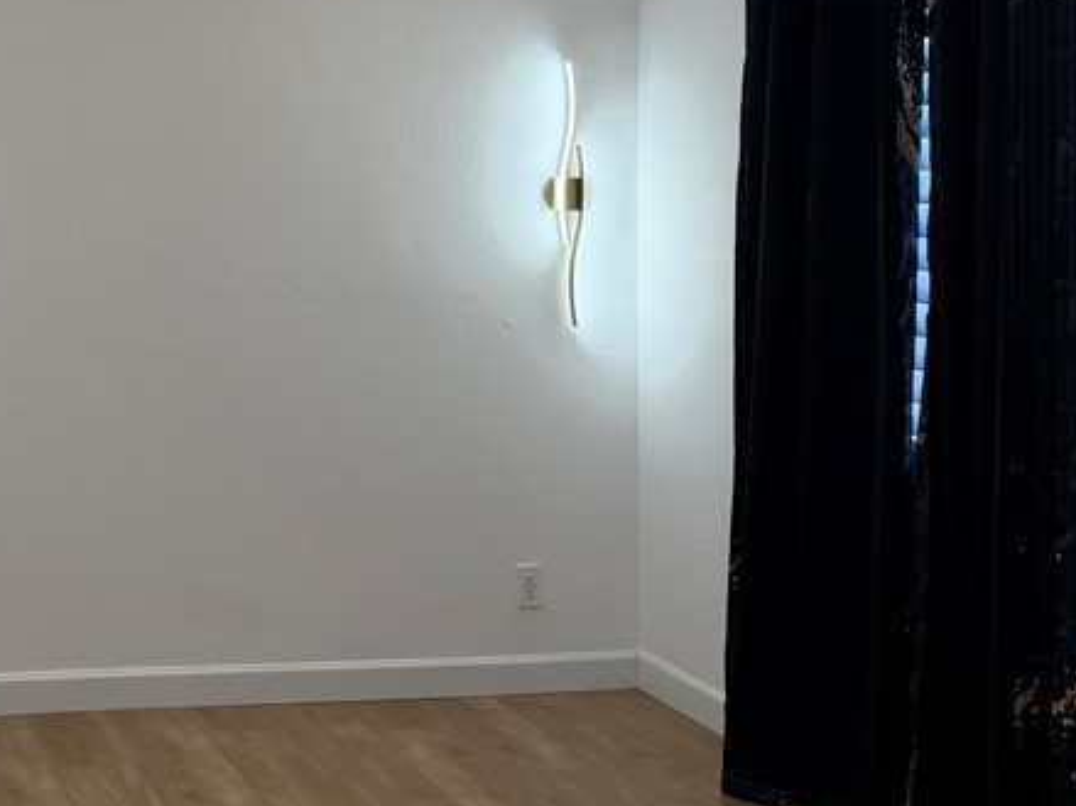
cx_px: 47
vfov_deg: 25.5
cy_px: 122
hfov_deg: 32.1
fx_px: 1740
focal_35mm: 56
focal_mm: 6.76
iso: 160
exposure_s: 1/163
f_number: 1.78
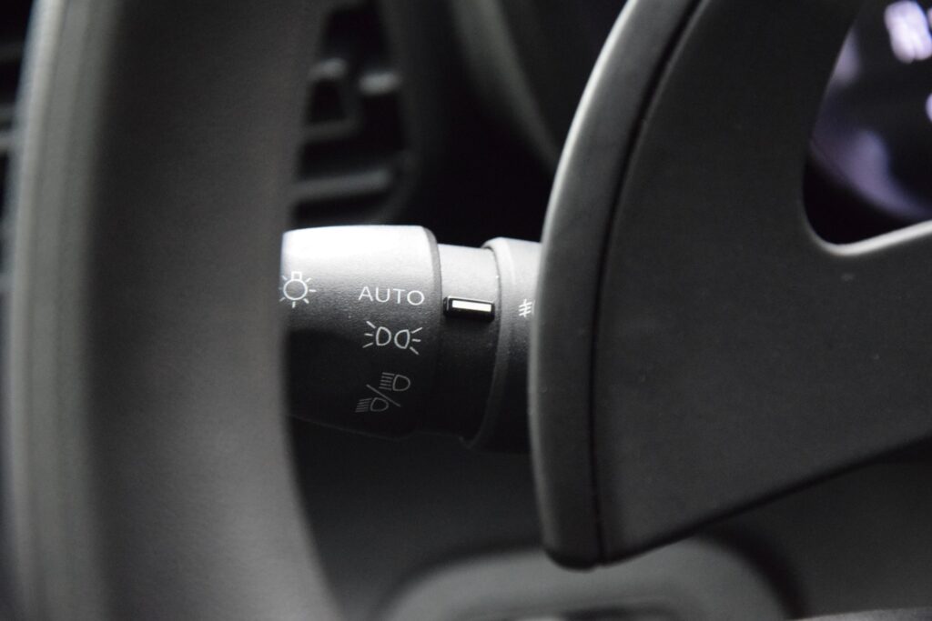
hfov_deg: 13.0
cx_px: 466
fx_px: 4078
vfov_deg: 8.7
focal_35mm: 158
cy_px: 310
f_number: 5.6
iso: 6400
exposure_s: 1/60
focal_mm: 105
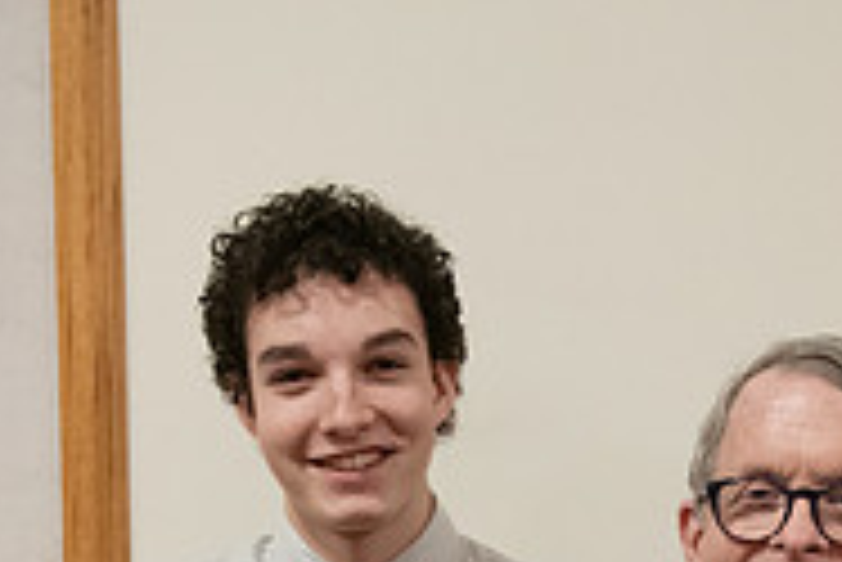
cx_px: 765
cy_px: 865
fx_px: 2902
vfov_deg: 10.6
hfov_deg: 16.3
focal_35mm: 124
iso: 2500
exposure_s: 1/200
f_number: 3.5
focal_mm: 40
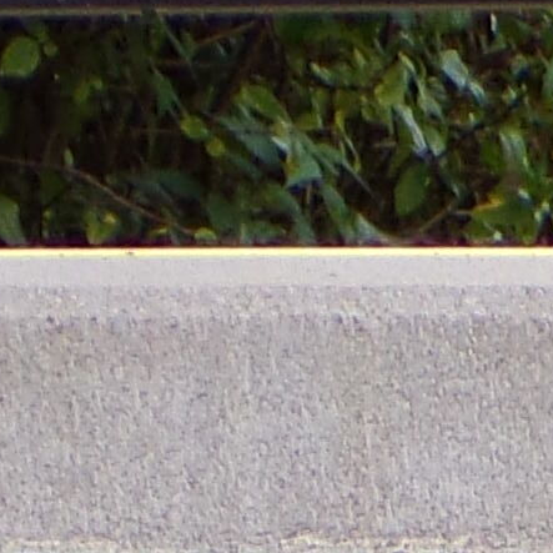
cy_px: 2740
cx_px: 1218
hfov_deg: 5.0
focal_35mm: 340
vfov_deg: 4.4
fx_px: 6145
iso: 80
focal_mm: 6.6
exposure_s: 1/42
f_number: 3.3
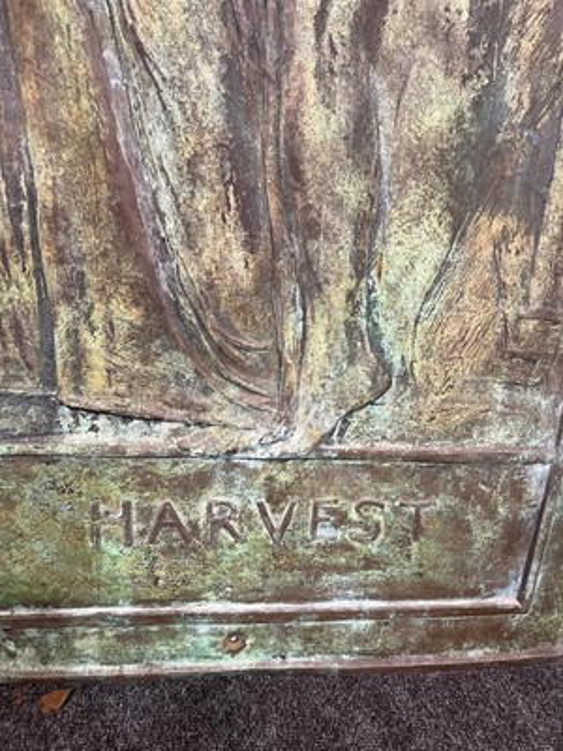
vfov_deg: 67.3
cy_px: 376
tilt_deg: -18.3
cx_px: 282
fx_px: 564
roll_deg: -3.5
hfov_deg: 53.1
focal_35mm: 26
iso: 200
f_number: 1.5
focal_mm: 5.7
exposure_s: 1/50
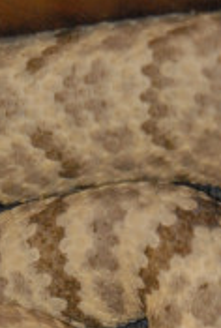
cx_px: -49
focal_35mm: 385
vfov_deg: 5.3
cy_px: 457
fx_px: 3515
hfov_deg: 3.6
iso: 1600
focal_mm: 75
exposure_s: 1/30
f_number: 5.6
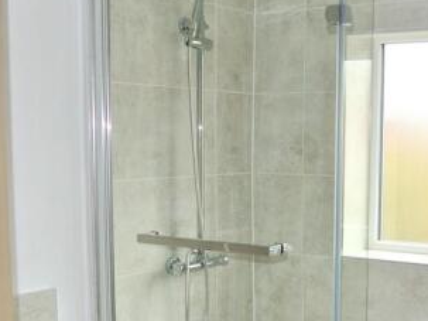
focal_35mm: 56
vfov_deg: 25.7
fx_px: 692
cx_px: 287
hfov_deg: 34.0
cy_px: 245
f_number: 4
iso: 100
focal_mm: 10
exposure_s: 1/60
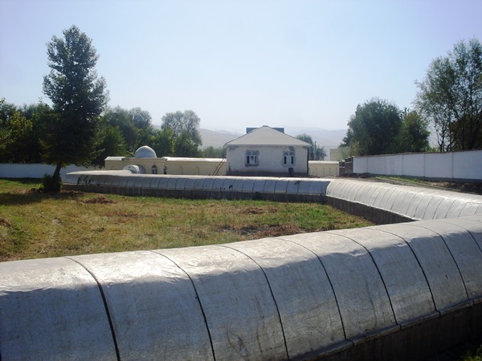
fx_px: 529
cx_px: 241
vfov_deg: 37.7
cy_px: 180
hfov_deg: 49.0
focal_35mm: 38
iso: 80
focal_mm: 6.3
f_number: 8.4
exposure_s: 1/350
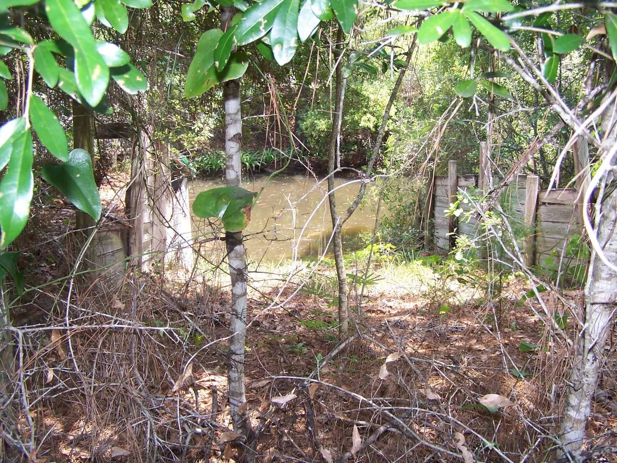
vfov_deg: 37.7
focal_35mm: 38
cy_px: 232
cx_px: 308
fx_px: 677
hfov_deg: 49.0
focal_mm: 6.3
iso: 80
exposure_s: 1/60
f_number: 2.8
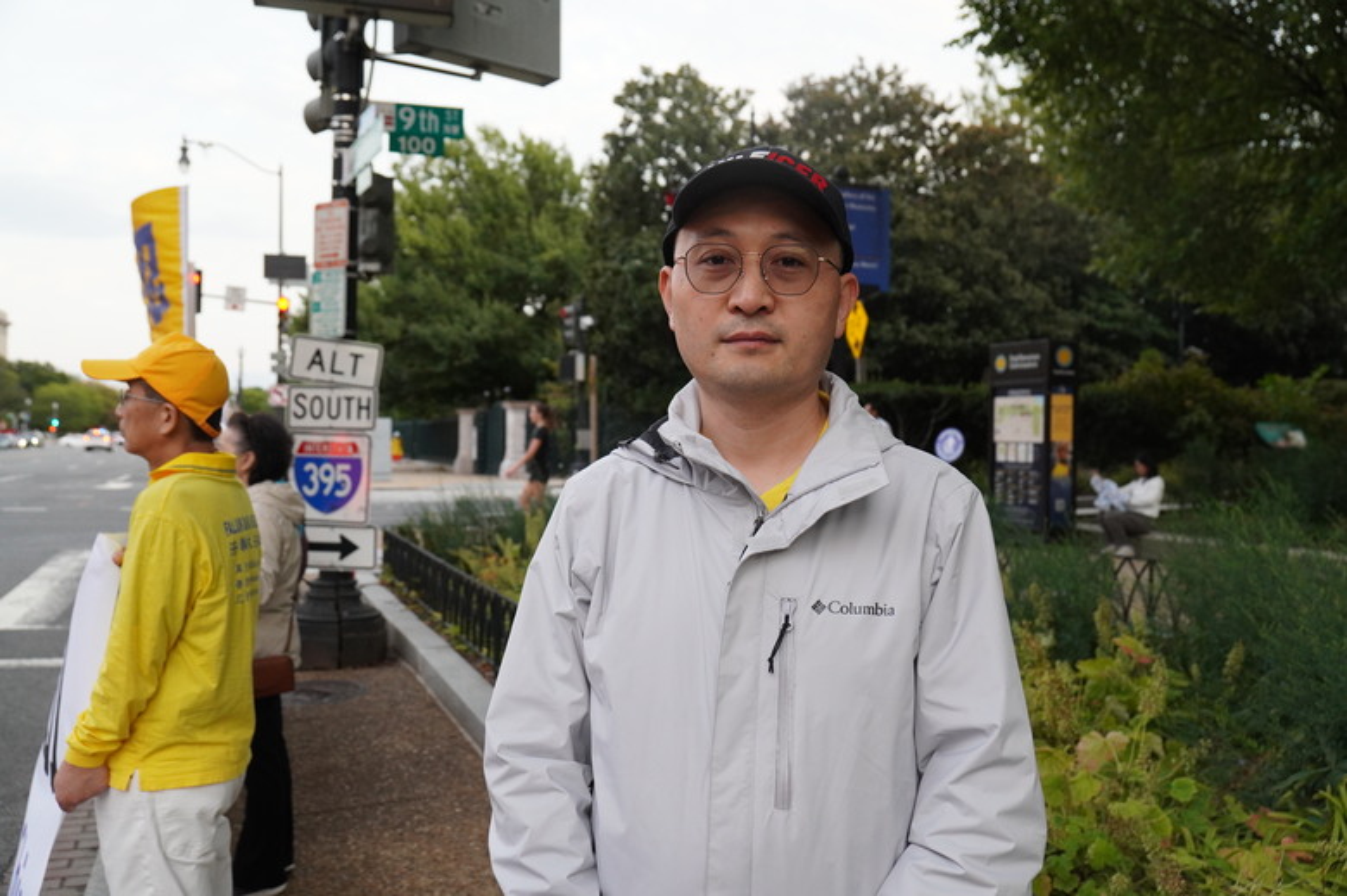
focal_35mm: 32
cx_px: 674
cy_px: 448
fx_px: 1178
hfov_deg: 59.5
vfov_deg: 41.7
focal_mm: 21
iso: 1250
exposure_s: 1/320
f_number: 3.5
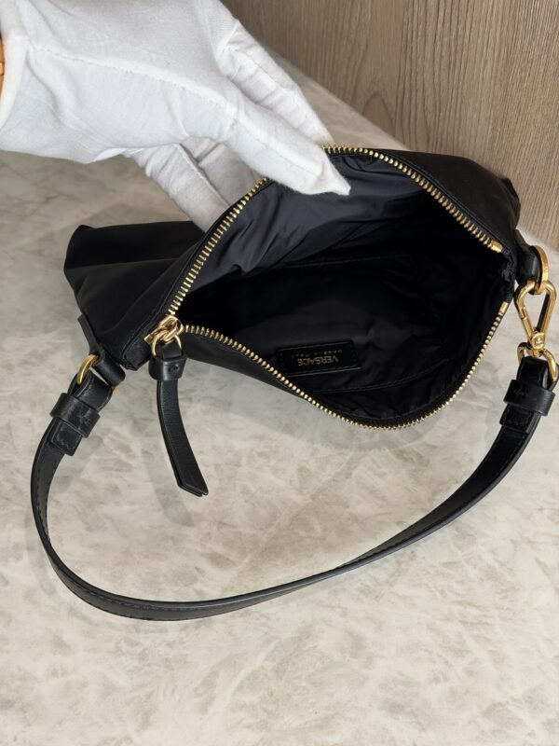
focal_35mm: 48
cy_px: 373
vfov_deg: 39.7
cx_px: 280
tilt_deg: -52.1
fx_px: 1034
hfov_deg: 30.3
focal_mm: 6.76
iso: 64
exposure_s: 1/60
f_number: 1.78
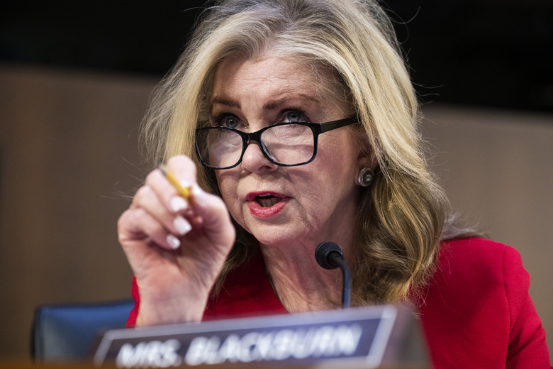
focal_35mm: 127
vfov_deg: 10.8
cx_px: 276
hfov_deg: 16.1
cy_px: 184
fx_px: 1951
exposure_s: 1/200
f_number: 4.5
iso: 3200
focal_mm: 127
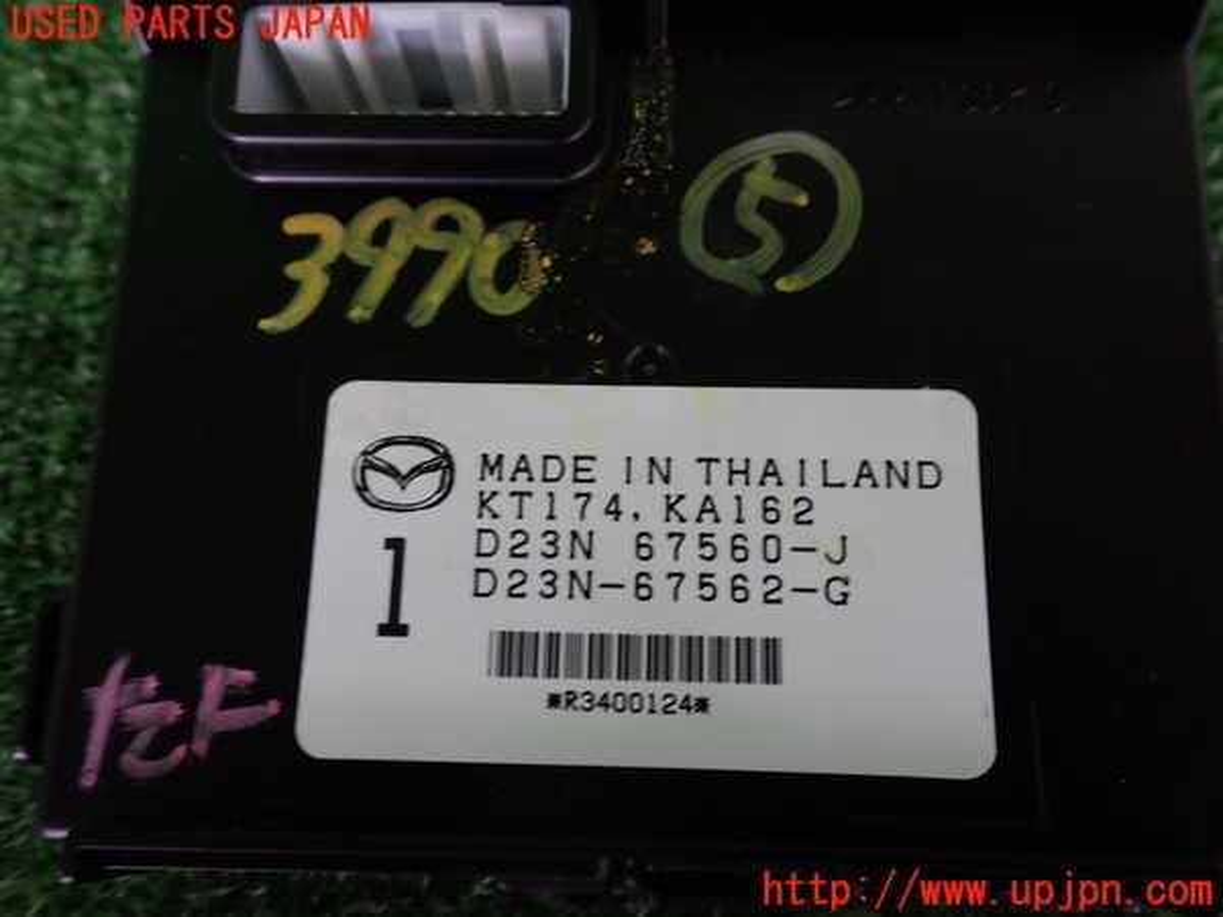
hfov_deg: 60.0
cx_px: 612
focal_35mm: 30
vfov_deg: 46.8
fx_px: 1060
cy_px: 458
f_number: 2.3
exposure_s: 1/40
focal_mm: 5.4
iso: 200
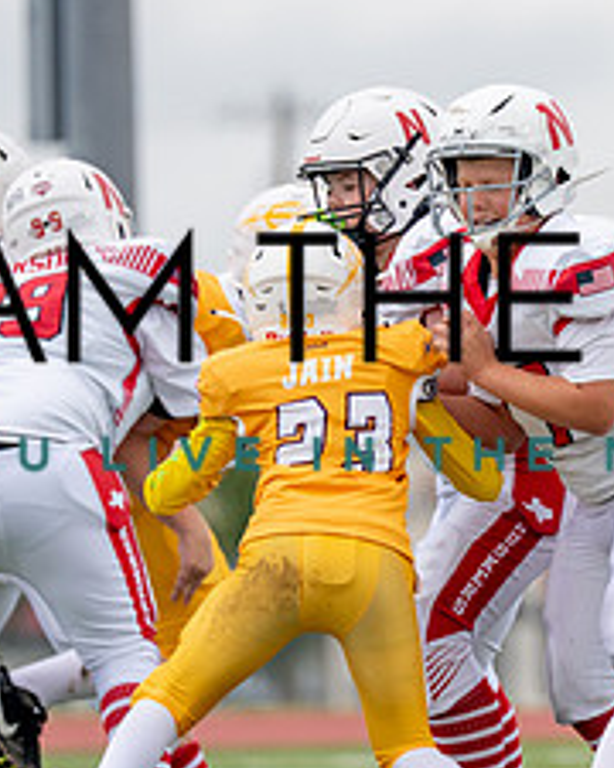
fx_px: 15764
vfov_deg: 2.8
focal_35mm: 694
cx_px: 775
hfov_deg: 2.2
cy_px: 372
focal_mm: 200
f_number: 2.8
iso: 320
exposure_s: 1/2000
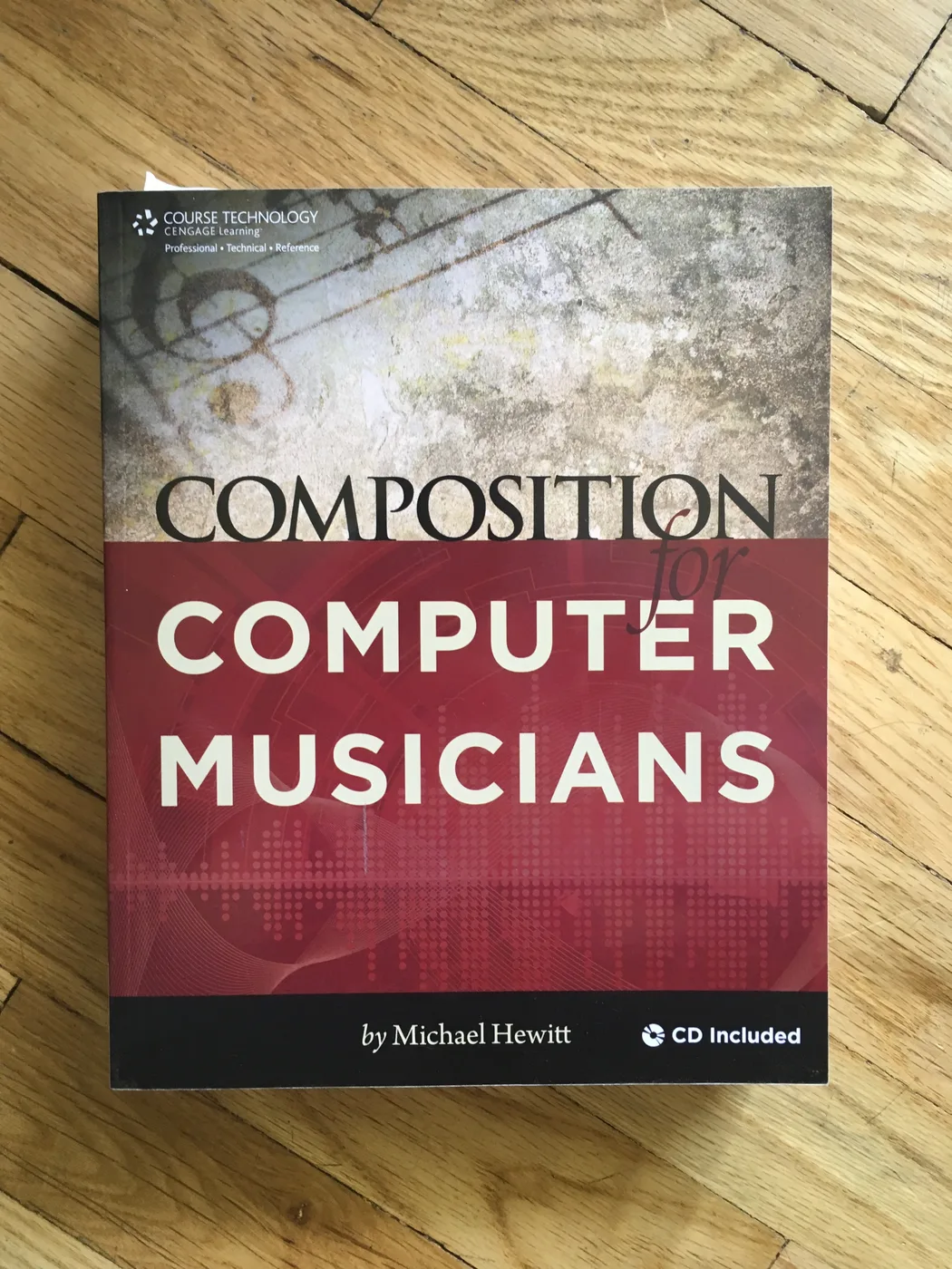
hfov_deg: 48.2
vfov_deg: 61.7
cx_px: 476
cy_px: 634
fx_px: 1063
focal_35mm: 29
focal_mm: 4.15
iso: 80
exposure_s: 1/30
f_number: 2.2
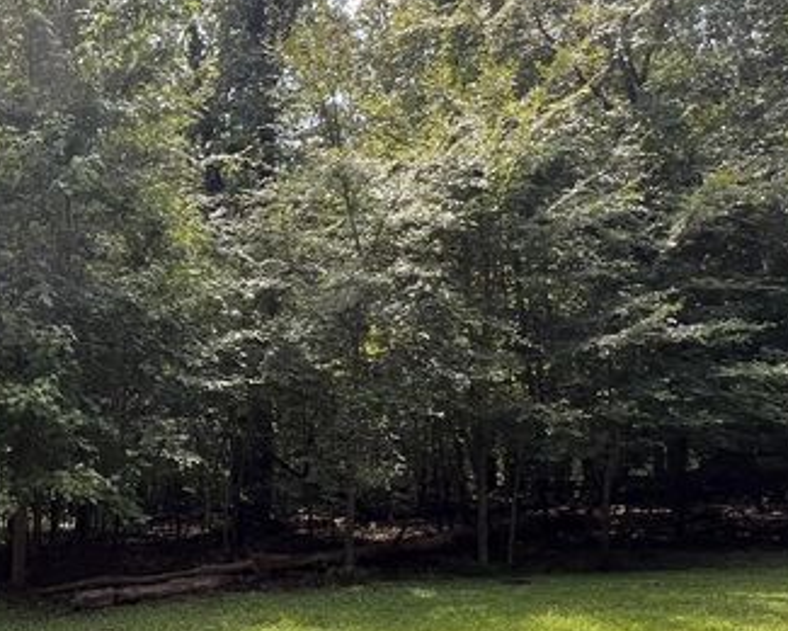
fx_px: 933
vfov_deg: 37.3
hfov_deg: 40.4
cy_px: 349
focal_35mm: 40
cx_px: 7
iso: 32
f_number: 1.8
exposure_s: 1/154
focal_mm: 1.57
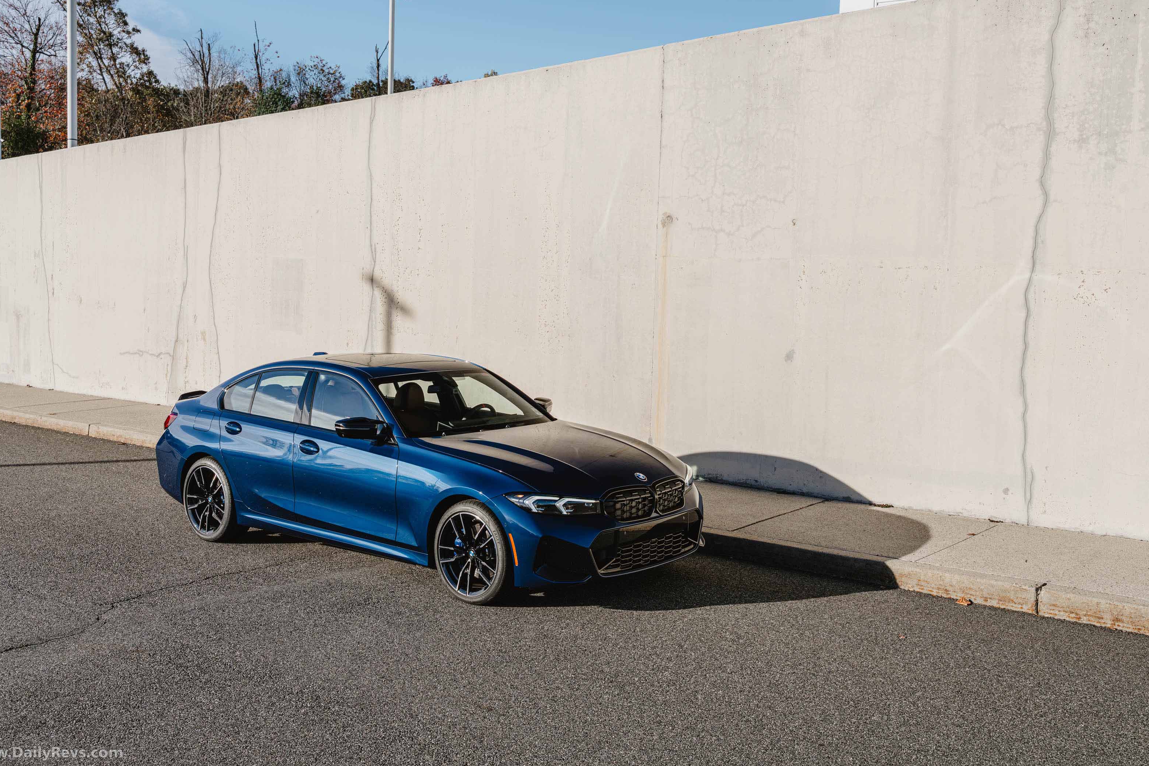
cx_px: 603
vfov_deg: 34.9
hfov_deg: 50.5
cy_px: 339
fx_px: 1216
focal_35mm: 38
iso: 200
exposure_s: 1/200
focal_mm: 34.1
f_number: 7.1
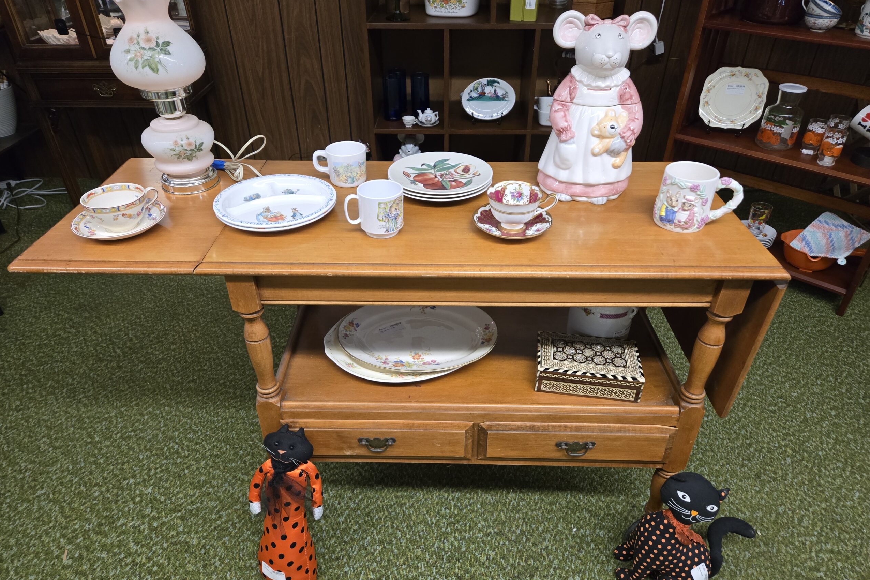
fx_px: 580
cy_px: 304
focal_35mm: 24
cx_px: 434
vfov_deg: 53.1
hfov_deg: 73.7
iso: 400
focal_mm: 5.4
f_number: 1.8
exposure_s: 1/120
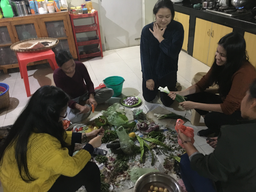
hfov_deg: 61.7
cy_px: 96
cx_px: 128
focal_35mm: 29
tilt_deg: -31.4
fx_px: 214
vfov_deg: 48.2
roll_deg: +4.4
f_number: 2.2
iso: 400
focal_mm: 4.15
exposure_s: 1/17
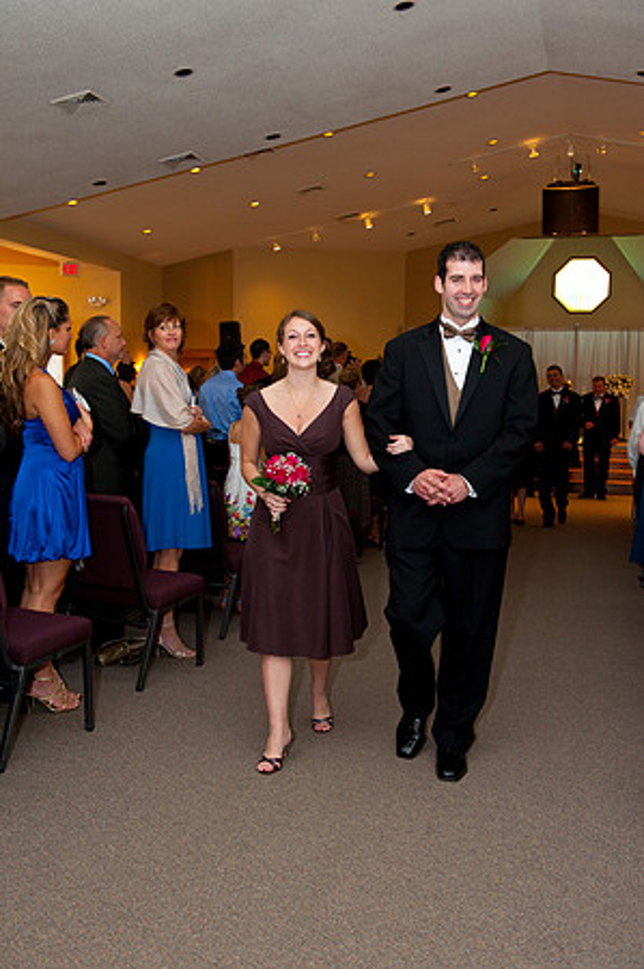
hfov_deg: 35.0
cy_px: 484
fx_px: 1022
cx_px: 322
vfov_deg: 50.7
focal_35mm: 38
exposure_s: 1/60
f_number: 5.6
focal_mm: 38
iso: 1250
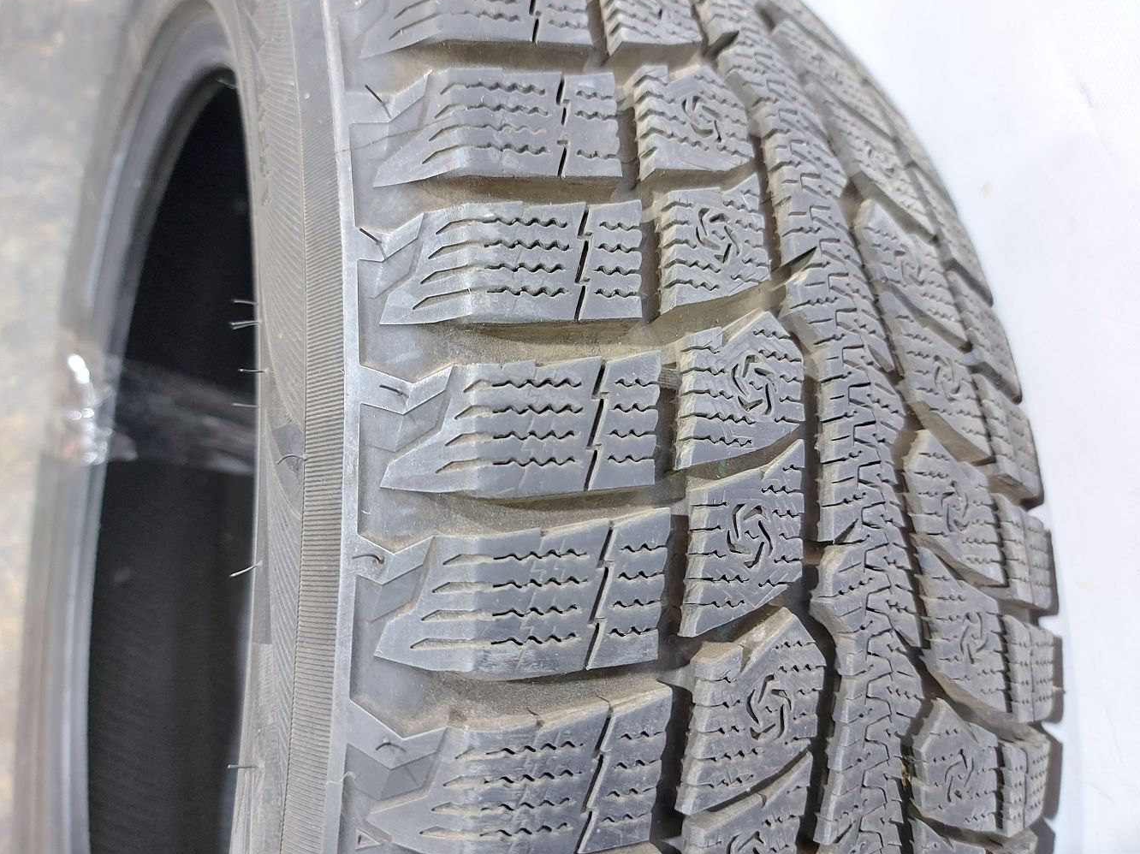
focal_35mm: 25
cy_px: 438
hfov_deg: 69.4
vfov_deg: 54.8
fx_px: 823
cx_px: 564
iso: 500
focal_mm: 5.23
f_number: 1.8
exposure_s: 1/20
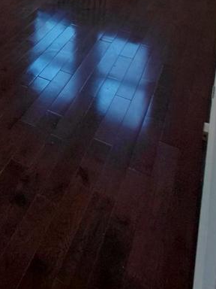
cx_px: -22
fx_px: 374
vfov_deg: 32.9
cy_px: -74
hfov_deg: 29.1
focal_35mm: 45
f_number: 2.2
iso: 40
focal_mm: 1.64
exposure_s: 1/130
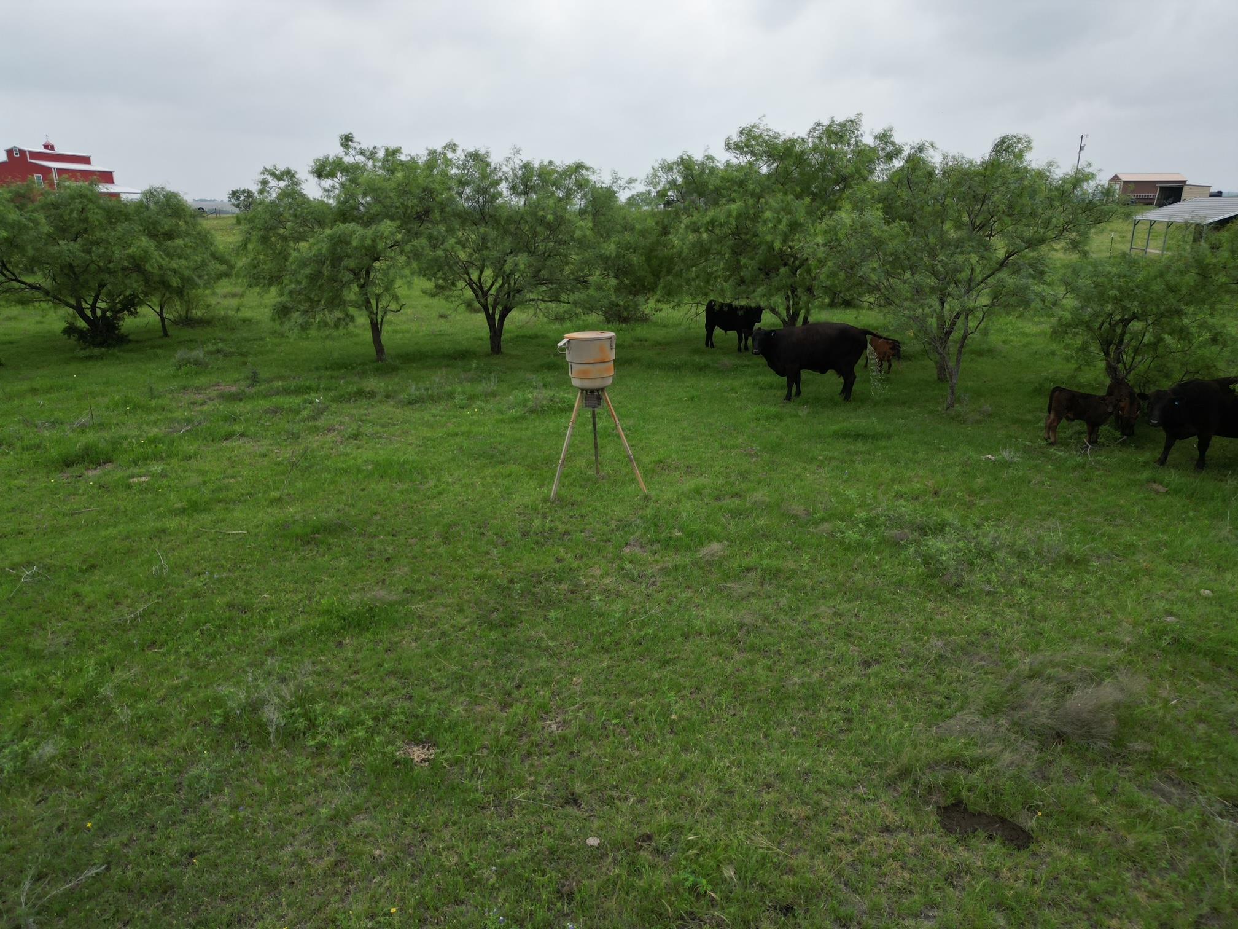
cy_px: 464
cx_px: 619
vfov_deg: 56.8
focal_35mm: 24
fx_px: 858
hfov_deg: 71.6
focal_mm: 6.72
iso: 140
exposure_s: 1/2000
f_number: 1.7
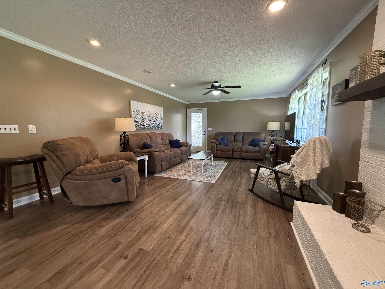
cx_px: 192
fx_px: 156
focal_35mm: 14
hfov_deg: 102.1
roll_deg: -0.1
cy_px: 144
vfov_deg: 85.7
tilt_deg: -5.8
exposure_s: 1/120
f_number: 2.2
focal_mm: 2.22
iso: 500
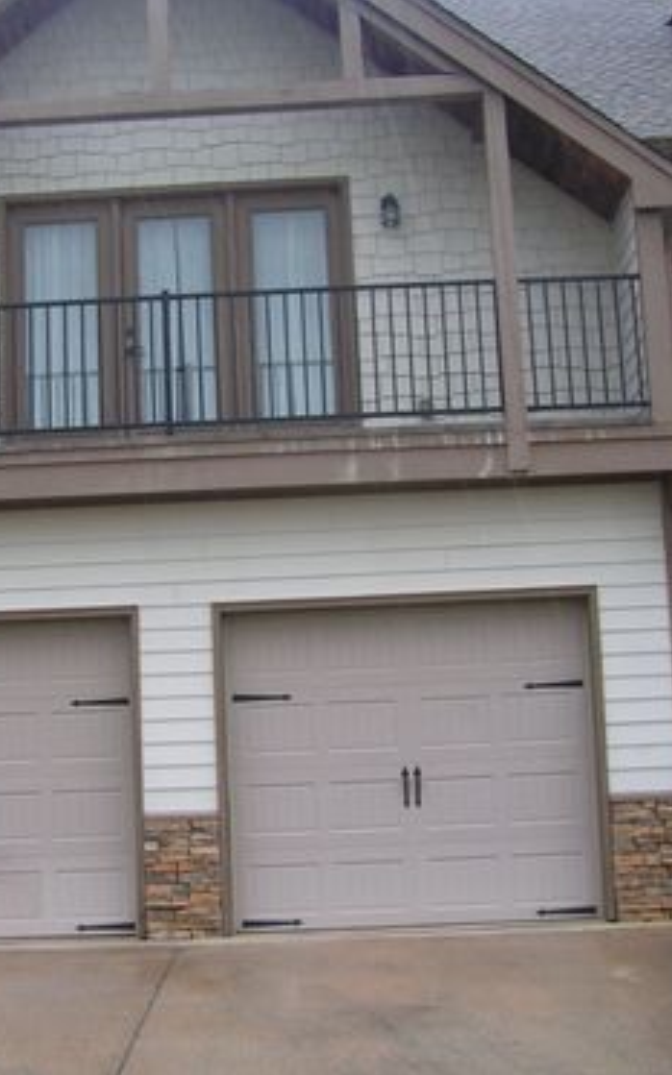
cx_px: 265
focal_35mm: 54
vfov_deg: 37.5
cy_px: 538
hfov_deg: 23.9
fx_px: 1583
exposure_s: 1/40
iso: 50
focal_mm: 6.3
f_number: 3.2
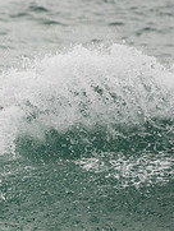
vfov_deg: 1.3
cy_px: 150
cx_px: -170
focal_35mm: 1539
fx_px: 10302
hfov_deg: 1.0
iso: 320
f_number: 5.6
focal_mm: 500
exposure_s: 1/2000
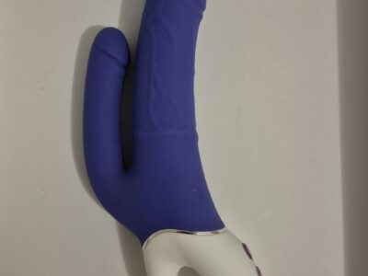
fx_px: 245
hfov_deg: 73.9
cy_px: 138
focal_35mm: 23
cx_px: 184
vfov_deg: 58.9
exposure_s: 1/100
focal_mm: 5.4
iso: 1250
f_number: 1.8
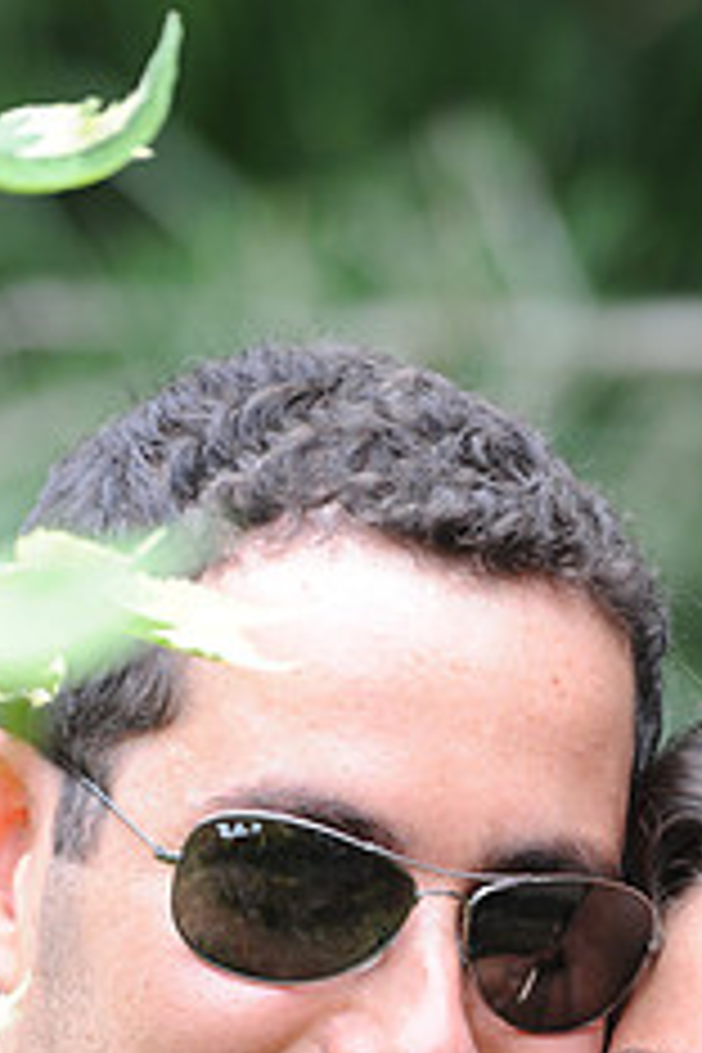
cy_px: 1264
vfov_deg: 4.2
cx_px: 450
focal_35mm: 495
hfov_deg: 2.8
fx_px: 14478
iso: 500
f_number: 5.6
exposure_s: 1/125
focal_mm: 200
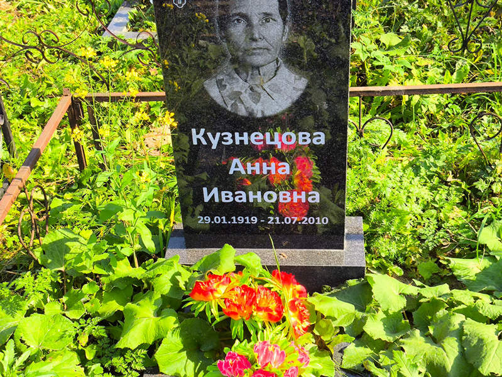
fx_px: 725
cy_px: 188
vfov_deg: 29.1
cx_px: 251
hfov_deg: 38.2
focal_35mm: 50
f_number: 1.7
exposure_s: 1/507
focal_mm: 4.71
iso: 50
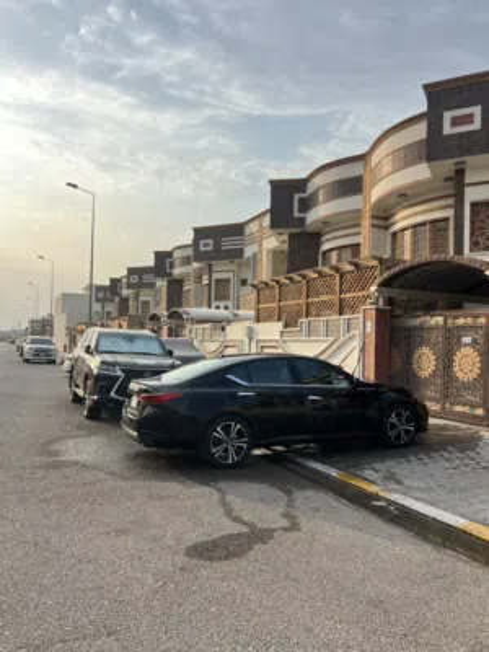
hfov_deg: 53.1
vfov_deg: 67.3
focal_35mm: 26
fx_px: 490
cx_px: 244
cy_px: 326
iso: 50
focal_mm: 5.7
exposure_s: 1/1019
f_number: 1.5
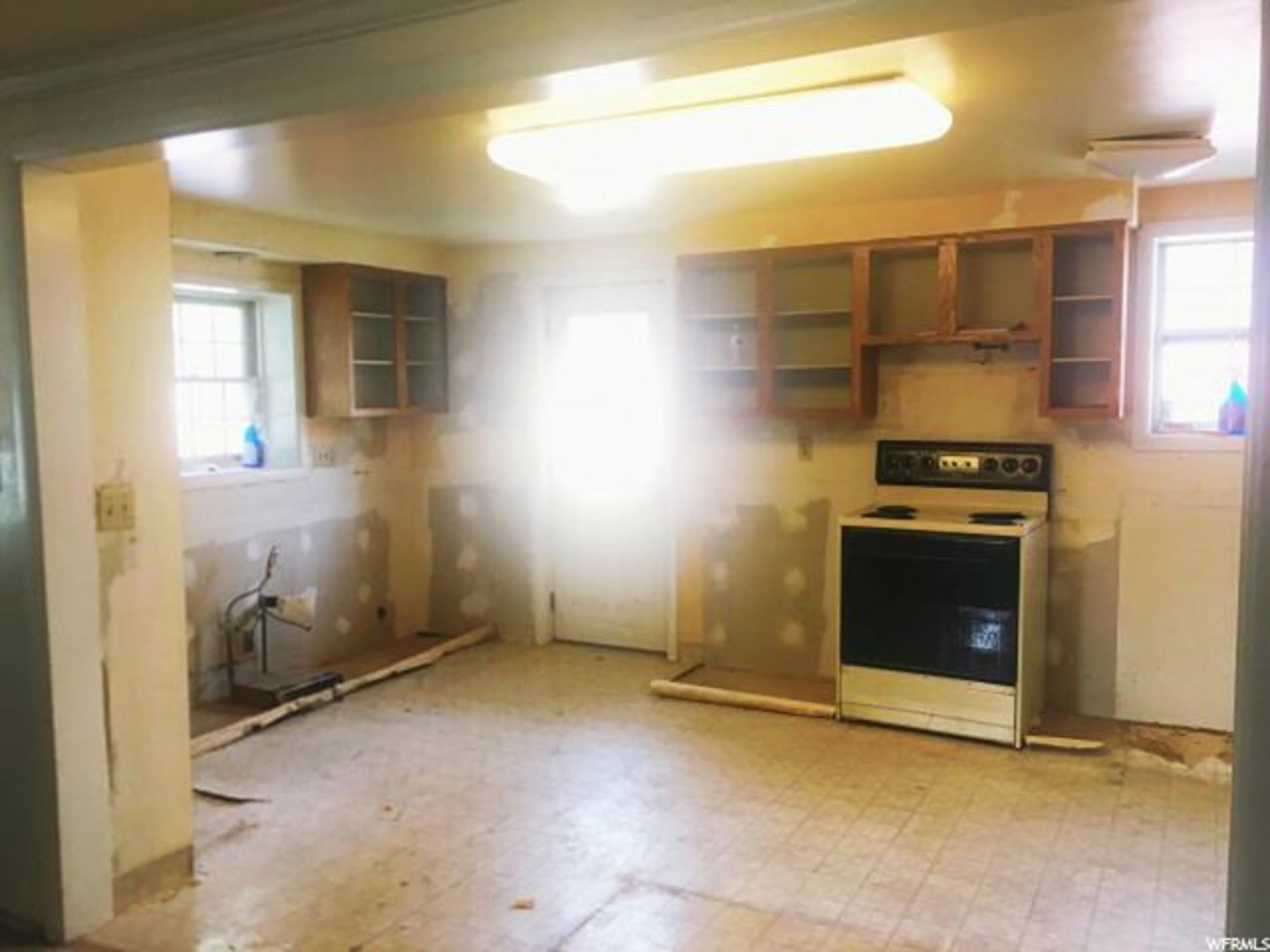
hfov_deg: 61.7
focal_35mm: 29
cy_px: 476
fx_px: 1064
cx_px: 635
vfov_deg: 48.2
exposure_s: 1/15
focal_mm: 4.15
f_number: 2.2
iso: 25
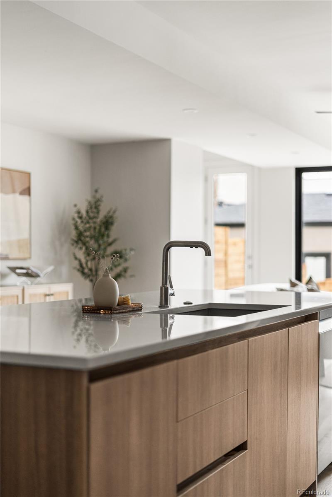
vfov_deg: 39.6
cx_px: 166
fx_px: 692
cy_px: 248
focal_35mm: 50
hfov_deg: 27.0
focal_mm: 50
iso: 640
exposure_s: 1/100
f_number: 1.8
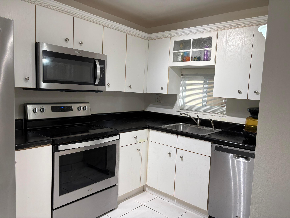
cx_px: 145
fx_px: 218
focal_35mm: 26
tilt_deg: -5.3
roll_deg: -2.3
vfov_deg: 53.1
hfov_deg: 67.3
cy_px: 109
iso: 125
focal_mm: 5.96
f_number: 1.6
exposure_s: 1/120
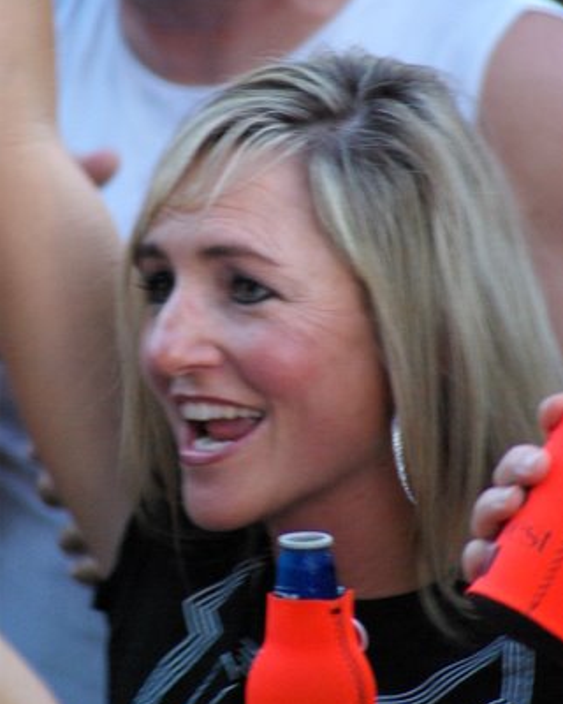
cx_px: 282
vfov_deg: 3.8
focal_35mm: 508
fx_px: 10581
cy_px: 333
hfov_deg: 3.0
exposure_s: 1/90
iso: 1600
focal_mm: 300
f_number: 5.8
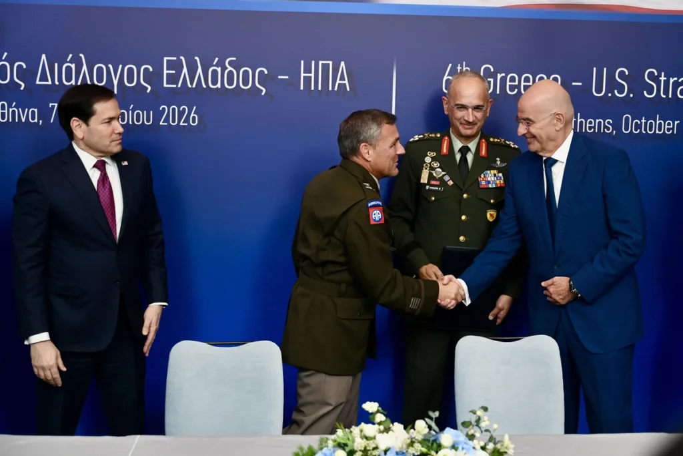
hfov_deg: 38.2
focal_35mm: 52
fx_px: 987
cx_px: 342
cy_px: 228
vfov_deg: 26.0
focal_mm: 52
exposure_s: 1/640
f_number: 2.8
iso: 2000
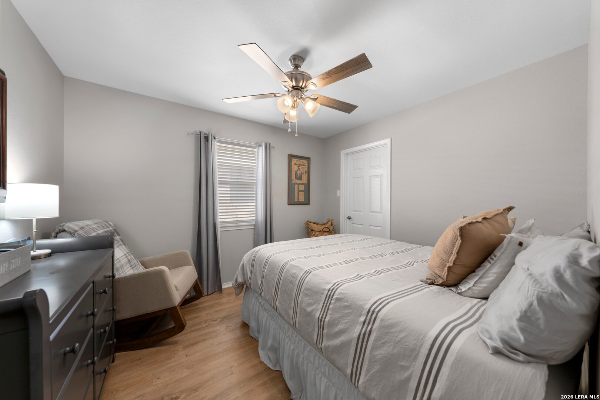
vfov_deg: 90.0
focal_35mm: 12
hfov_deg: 112.6
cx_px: 300
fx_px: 200
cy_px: 200
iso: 100
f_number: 7.1
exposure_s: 1
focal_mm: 12
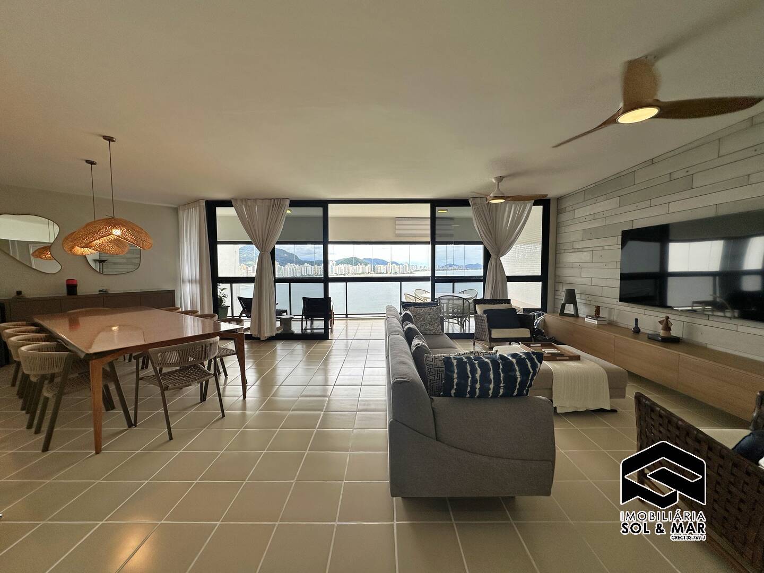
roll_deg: -0.2
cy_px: 286
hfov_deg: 102.1
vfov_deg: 85.7
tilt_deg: -3.9
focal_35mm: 14
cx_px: 382
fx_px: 309
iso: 40
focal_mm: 2.22
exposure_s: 1/239
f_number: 2.2
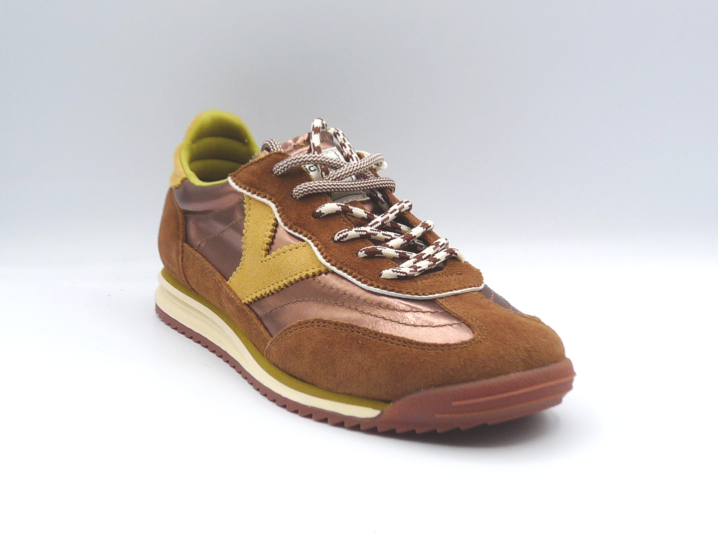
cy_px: 269
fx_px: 996
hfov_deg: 39.7
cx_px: 359
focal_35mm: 48
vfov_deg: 30.3
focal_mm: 4.8
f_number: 4.5
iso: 100
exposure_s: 1/200
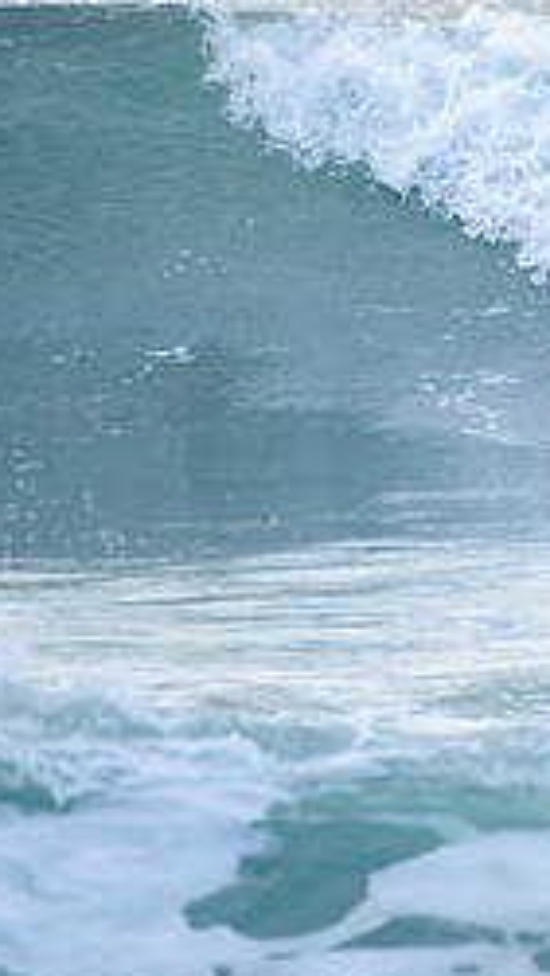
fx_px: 31619
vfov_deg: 1.8
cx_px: 1045
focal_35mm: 1222
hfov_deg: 1.0
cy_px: 256
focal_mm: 500
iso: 450
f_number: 5.6
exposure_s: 1/1000
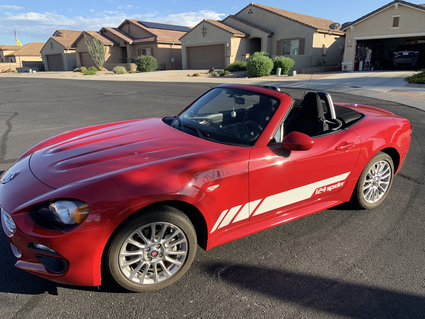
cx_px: 212
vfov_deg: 53.1
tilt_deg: -17.0
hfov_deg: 67.3
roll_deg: +1.2
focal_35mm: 26
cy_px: 160
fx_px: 319
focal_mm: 4.25
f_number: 1.8
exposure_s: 1/683
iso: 25
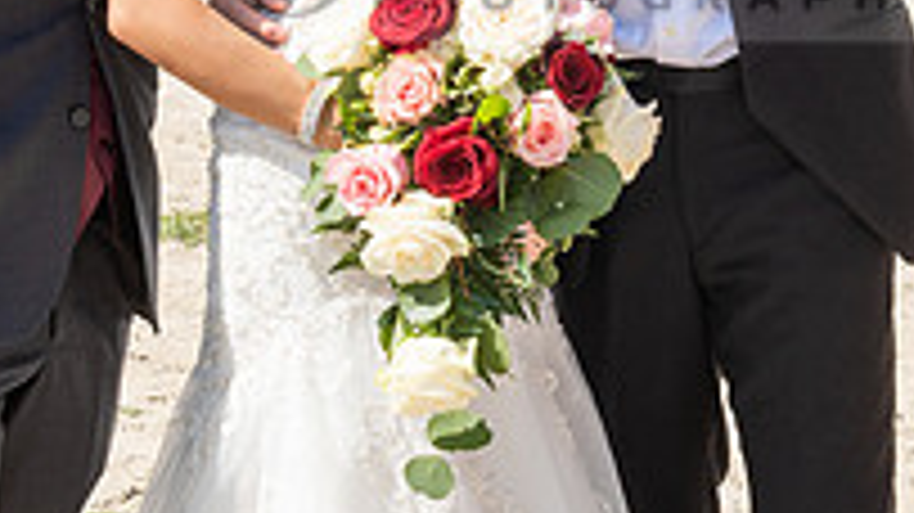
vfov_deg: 8.3
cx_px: 599
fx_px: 3489
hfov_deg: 14.9
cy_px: -65
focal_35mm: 144
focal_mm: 48
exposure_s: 1/200
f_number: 11
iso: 200
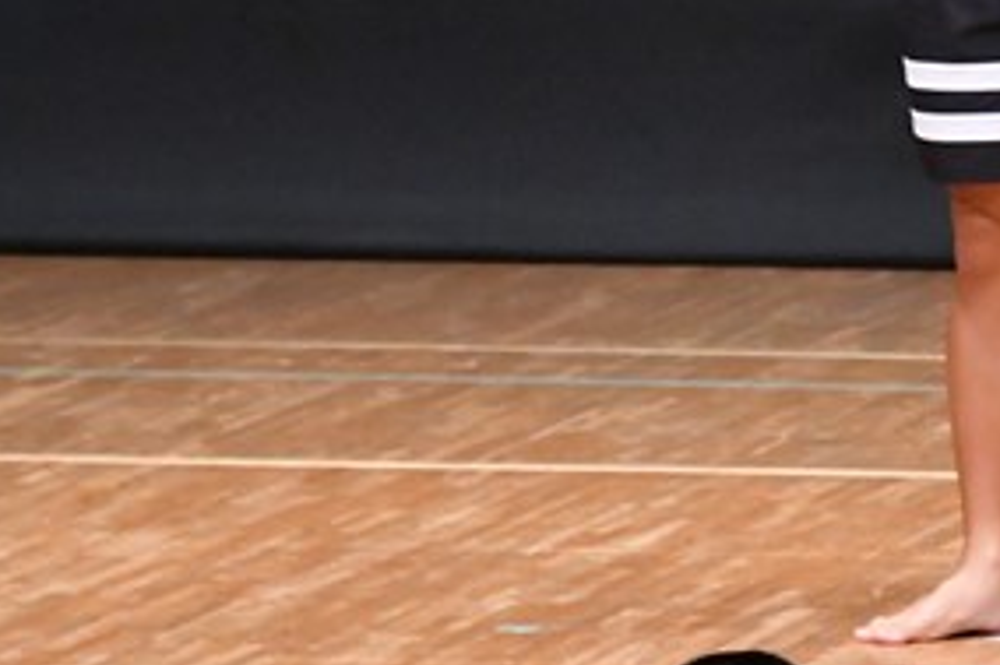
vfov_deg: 2.0
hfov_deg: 3.0
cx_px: 1104
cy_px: -84
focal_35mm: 695
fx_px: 19294
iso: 8000
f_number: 5.6
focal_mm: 170
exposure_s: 1/400
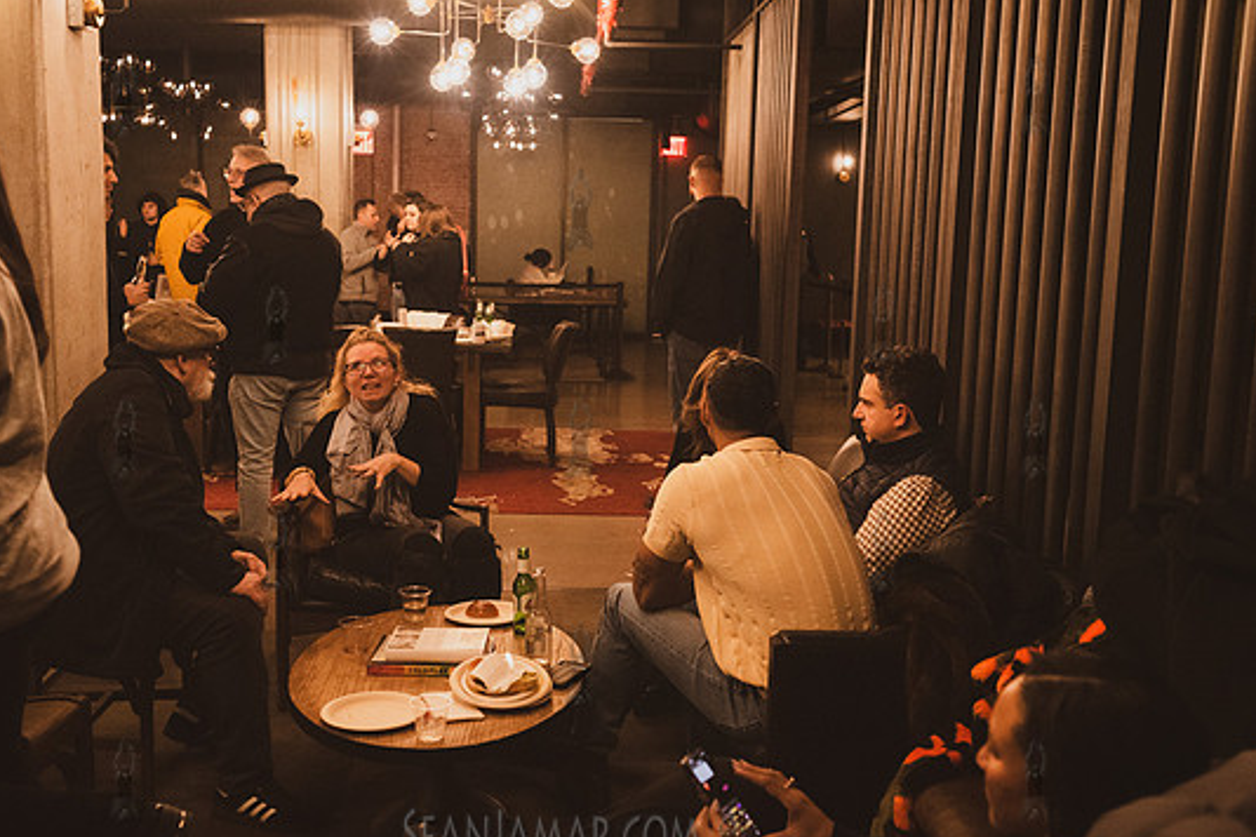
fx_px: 1326
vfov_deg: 35.0
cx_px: 579
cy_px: 436
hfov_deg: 50.6
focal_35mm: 38
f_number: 3.5
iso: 8000
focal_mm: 35
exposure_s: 1/125
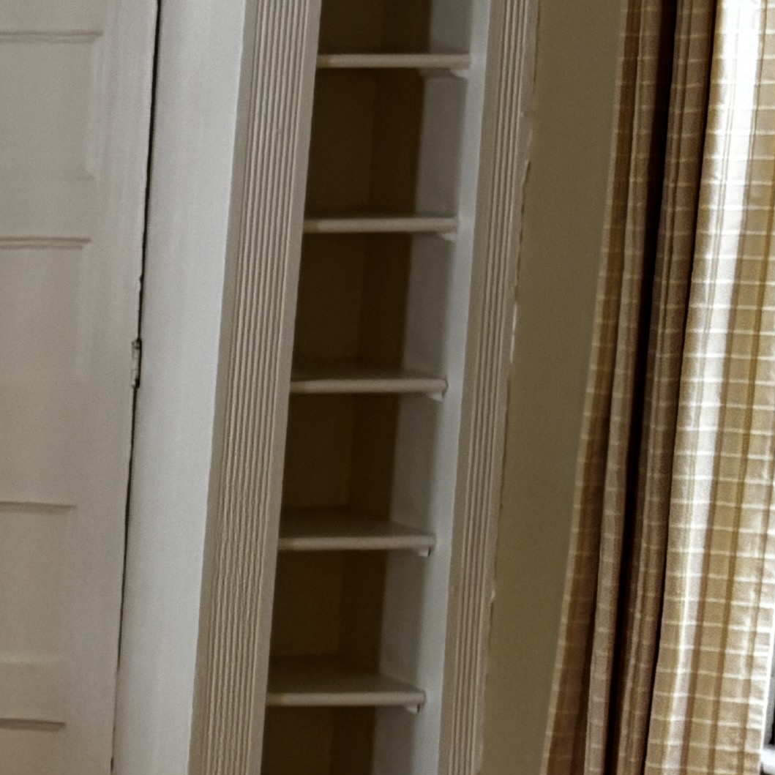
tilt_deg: -8.9
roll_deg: +0.5
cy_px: 561
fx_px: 3141
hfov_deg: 11.3
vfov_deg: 14.0
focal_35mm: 124
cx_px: -1200
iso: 500
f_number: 1.6
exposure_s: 1/30
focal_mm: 5.96
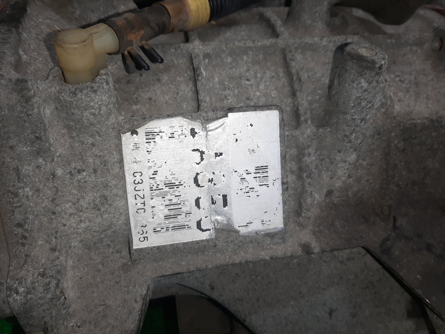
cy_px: 167
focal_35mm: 26
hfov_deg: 67.3
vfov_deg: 53.1
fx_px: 334
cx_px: 222
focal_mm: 3.93
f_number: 1.7
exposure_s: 1/100
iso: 52
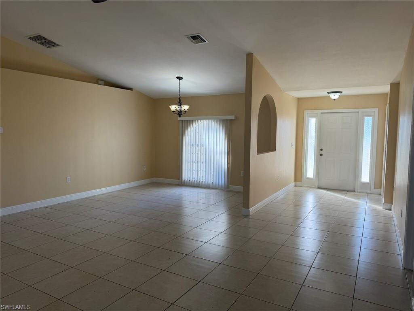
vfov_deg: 56.8
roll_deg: -0.4
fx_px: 287
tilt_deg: -4.8
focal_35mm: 24
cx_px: 207
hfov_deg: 71.6
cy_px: 156
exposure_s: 1/199
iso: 80
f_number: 1.78
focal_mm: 6.76
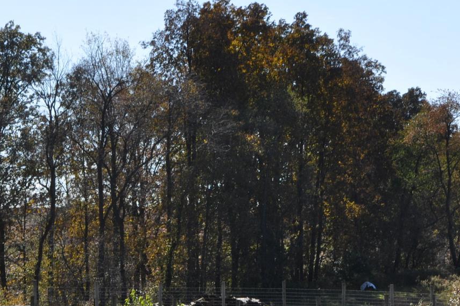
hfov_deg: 19.5
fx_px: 1330
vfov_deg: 13.0
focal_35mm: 104
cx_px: 137
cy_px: 295
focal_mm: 29
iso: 200
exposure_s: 1/160
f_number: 13
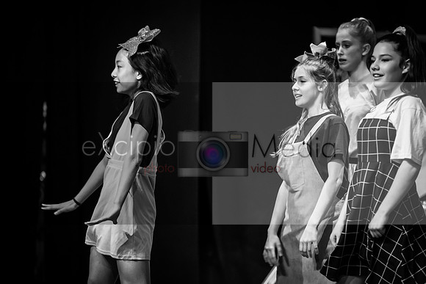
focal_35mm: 224
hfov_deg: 9.2
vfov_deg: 6.1
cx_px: 190
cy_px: 145
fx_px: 2648
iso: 4000
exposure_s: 1/125
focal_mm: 200
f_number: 2.8
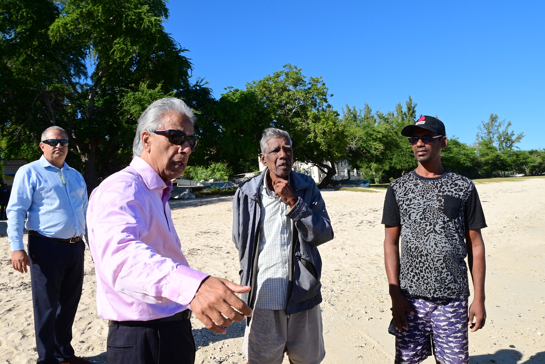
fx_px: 409
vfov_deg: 47.9
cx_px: 272
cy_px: 182
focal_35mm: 27
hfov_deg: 67.4
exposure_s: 1/200
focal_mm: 18
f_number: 16
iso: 320
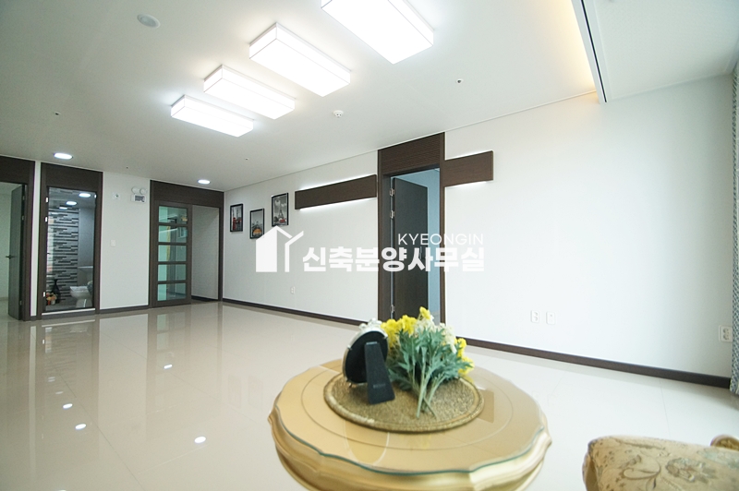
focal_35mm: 15
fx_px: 308
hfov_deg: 100.4
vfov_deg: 77.2
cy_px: 246
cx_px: 370
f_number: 3.5
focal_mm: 10
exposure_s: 1/320
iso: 800
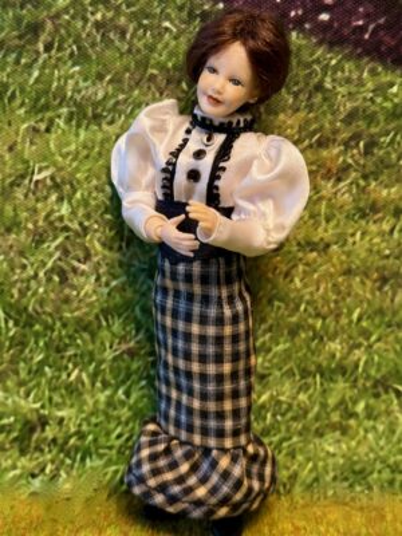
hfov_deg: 30.3
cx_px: 201
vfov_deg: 39.7
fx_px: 743
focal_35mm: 48
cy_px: 268
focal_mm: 6.86
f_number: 1.78
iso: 64
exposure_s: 1/121
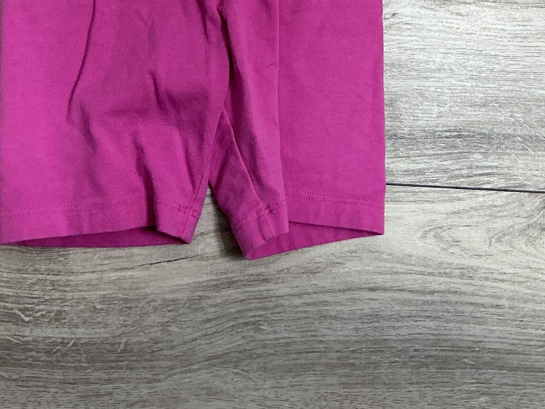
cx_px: 252
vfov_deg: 21.3
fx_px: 1024
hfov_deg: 29.8
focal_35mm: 65
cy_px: -58
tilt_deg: -83.6
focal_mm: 3
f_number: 1.8
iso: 50
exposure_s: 1/50
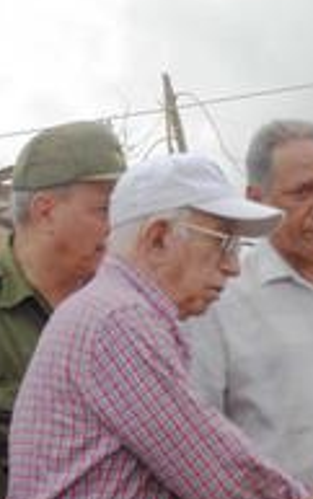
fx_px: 1552
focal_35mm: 114
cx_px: 375
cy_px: 313
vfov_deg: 18.2
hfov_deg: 11.3
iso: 250
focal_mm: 24
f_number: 6.3
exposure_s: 1/160
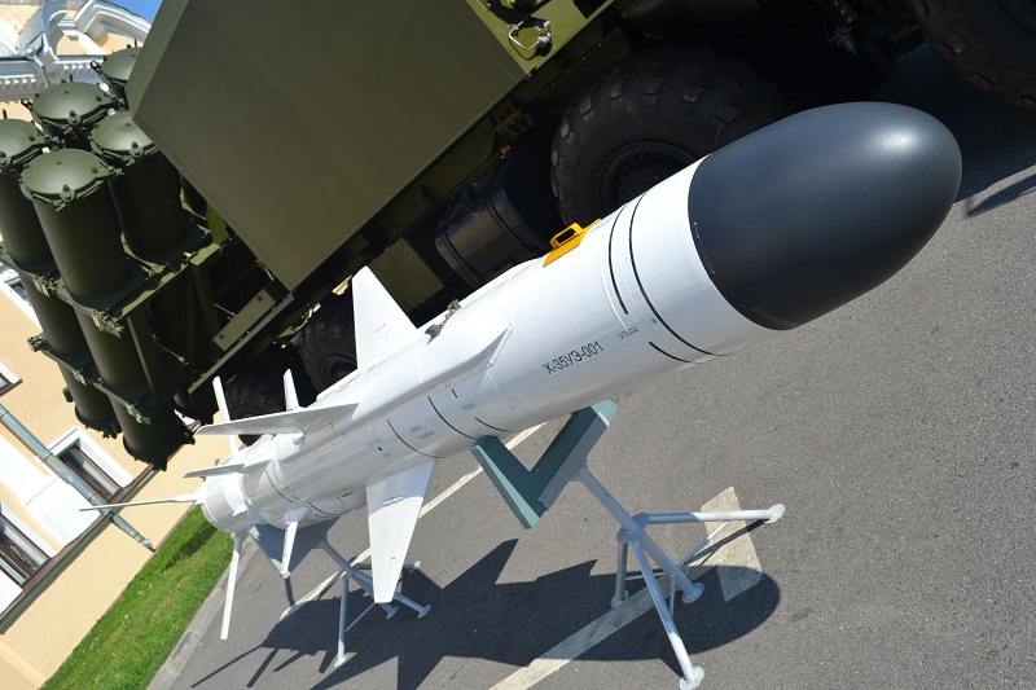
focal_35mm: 30
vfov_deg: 43.6
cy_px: 345
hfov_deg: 61.9
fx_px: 863
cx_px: 518
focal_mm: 20
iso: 100
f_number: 8
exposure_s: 1/250
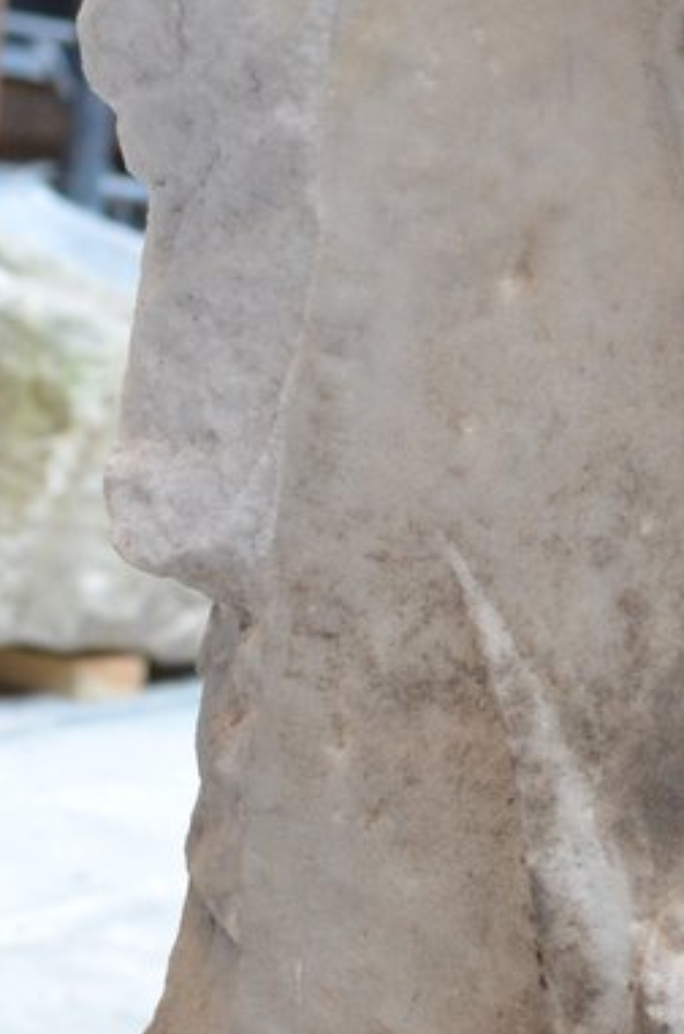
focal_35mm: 107
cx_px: 679
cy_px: 978
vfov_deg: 18.7
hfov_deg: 12.6
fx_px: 3066
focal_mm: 18
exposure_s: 1/60
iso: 720
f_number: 4
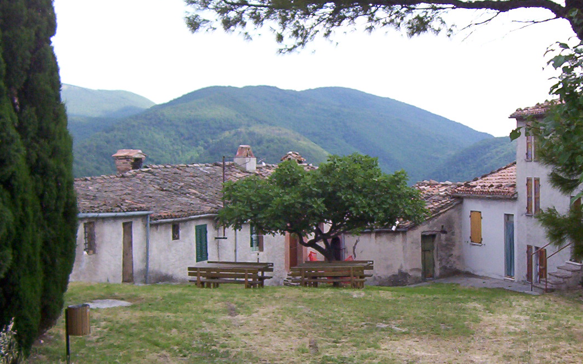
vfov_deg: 22.0
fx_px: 937
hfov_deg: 34.2
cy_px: 179
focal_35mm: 59
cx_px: 395
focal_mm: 5.54
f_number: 2.76
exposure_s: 1/889
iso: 100
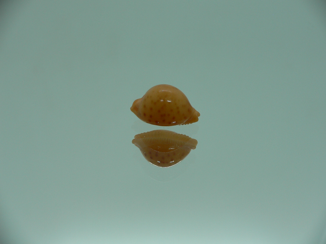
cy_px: 122
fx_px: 330
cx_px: 163
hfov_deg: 52.6
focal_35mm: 35
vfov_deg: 40.7
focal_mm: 4.6
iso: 80
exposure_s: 1/80
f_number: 2.8
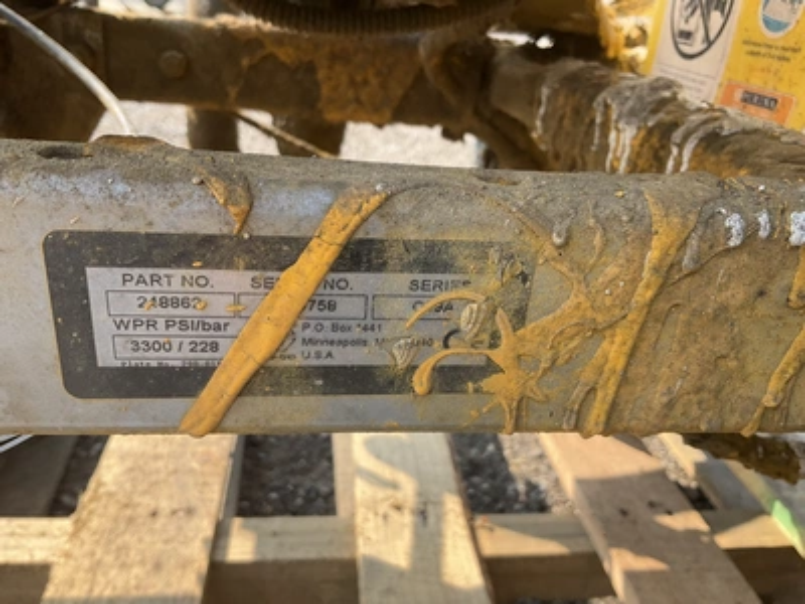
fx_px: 674
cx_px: 402
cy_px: 302
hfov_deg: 61.7
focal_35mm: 29
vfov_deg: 48.2
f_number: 1.8
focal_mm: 3
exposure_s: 1/340
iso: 25
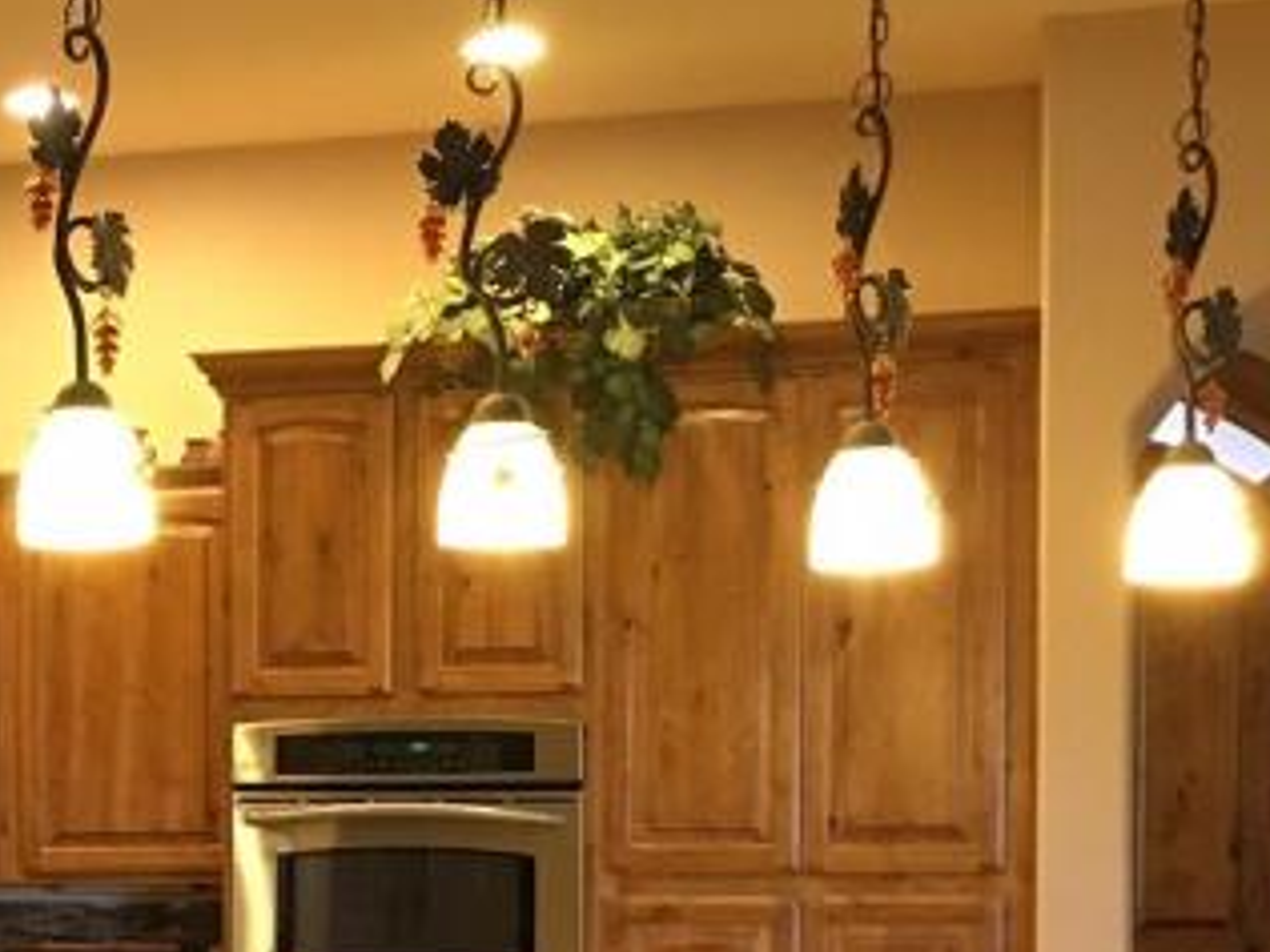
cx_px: -76
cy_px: 940
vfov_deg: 15.5
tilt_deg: -0.2
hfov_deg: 20.1
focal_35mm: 94
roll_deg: -0.2
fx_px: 3449
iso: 80
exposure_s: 1/10
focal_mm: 4.15
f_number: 2.2
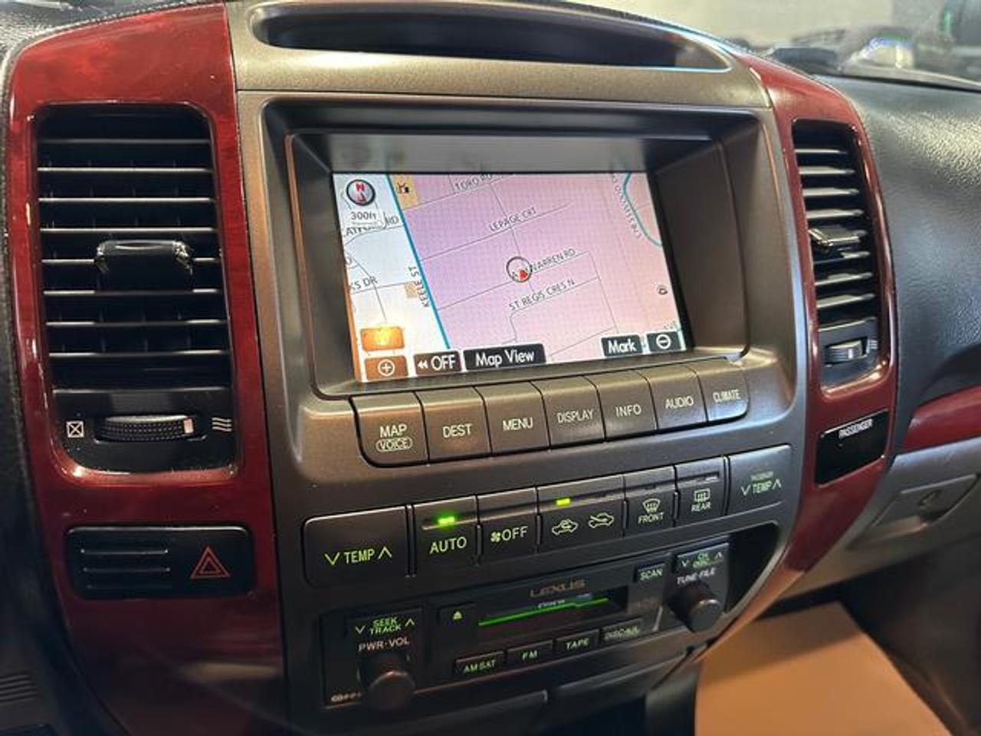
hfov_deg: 71.6
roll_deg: -3.9
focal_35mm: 24
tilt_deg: -23.5
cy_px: 368
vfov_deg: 56.8
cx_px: 490
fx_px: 680
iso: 640
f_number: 1.78
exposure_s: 1/60
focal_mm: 6.86
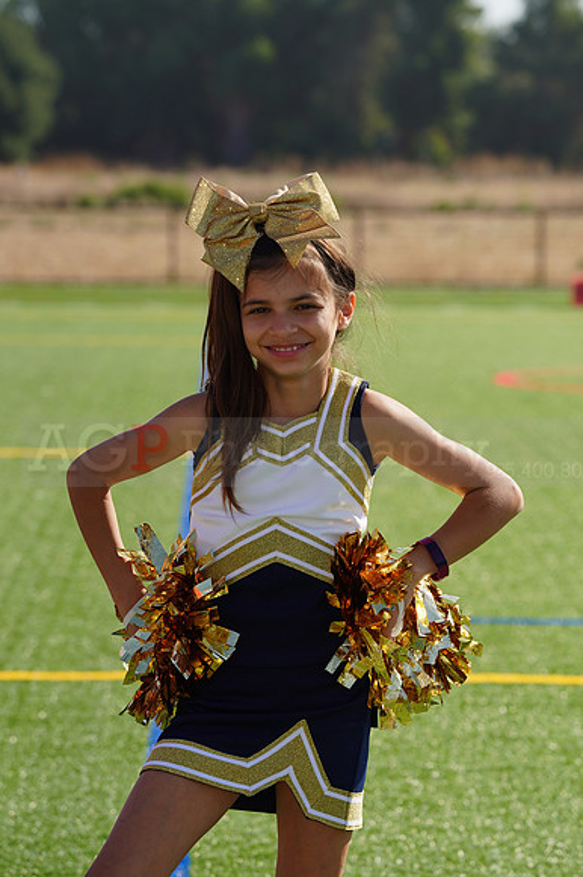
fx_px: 4815
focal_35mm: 198
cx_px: 292
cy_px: 438
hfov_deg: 6.9
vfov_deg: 10.4
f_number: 9
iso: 100
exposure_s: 1/250
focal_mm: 198
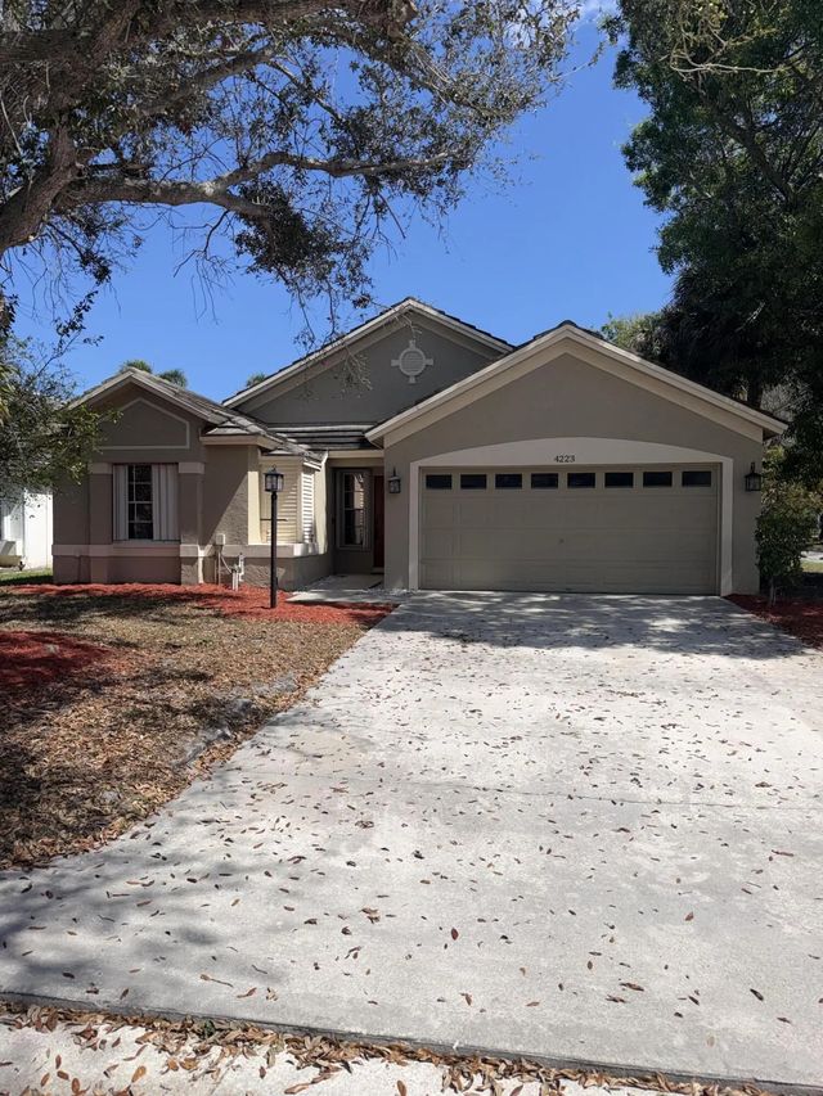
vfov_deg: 71.6
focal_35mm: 24
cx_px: 412
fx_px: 761
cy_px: 548
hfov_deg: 56.8
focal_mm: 6.76
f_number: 1.78
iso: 80
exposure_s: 1/8130
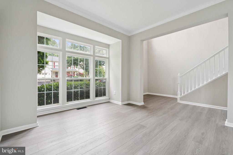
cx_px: 116
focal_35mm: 16
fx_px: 104
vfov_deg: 73.8
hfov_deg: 96.7
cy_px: 78
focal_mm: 16
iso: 200
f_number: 7.1
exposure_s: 1/25
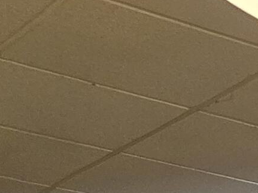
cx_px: 675
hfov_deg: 10.2
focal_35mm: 160
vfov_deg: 8.3
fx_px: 1192
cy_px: 503
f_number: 1.8
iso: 500
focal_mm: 5.4
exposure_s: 1/24
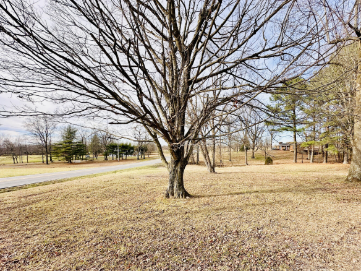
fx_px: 167
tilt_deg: -2.2
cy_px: 154
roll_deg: -0.3
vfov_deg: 77.7
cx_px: 206
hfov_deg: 93.9
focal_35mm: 16
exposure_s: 1/682
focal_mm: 2.22
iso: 40
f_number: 2.2
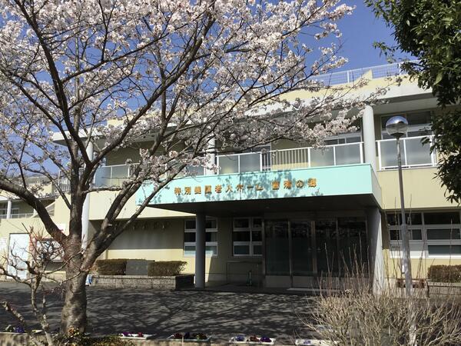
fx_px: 413
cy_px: 173
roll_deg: -0.5
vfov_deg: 45.4
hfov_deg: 58.4
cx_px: 230
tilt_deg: +10.7
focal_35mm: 31
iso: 25
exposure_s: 1/1812
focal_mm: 3.3
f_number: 2.4
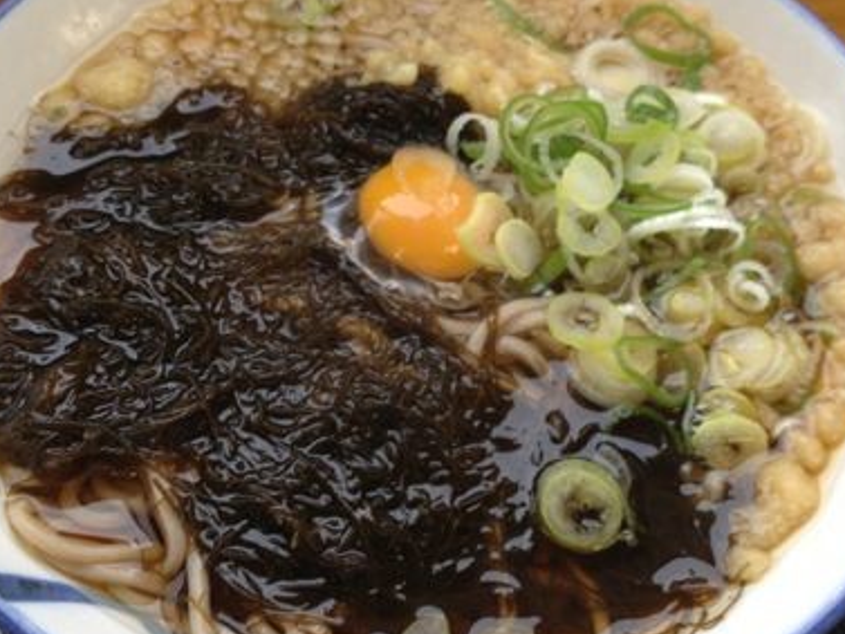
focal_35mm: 52
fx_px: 1270
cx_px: 424
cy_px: 323
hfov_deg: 36.8
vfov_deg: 28.0
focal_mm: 4.28
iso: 50
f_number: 2.4
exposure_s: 1/24
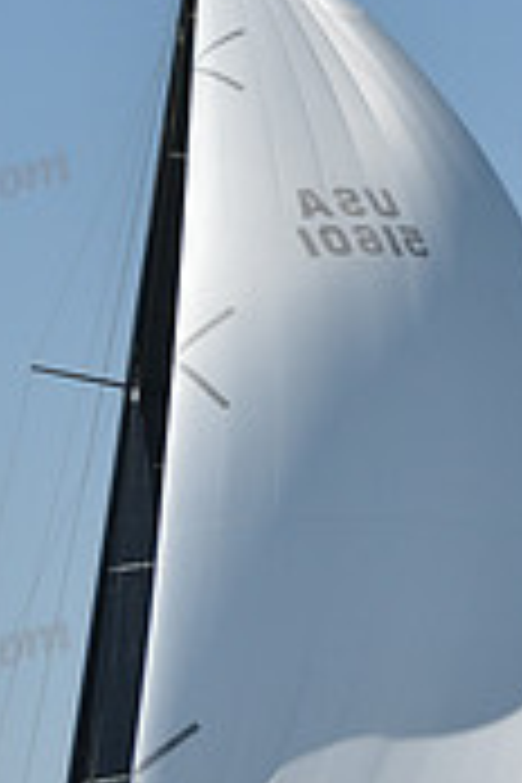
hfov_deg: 4.8
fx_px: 6220
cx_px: 304
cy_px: 405
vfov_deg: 7.2
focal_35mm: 286
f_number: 9
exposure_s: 1/1250
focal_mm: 86
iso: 250
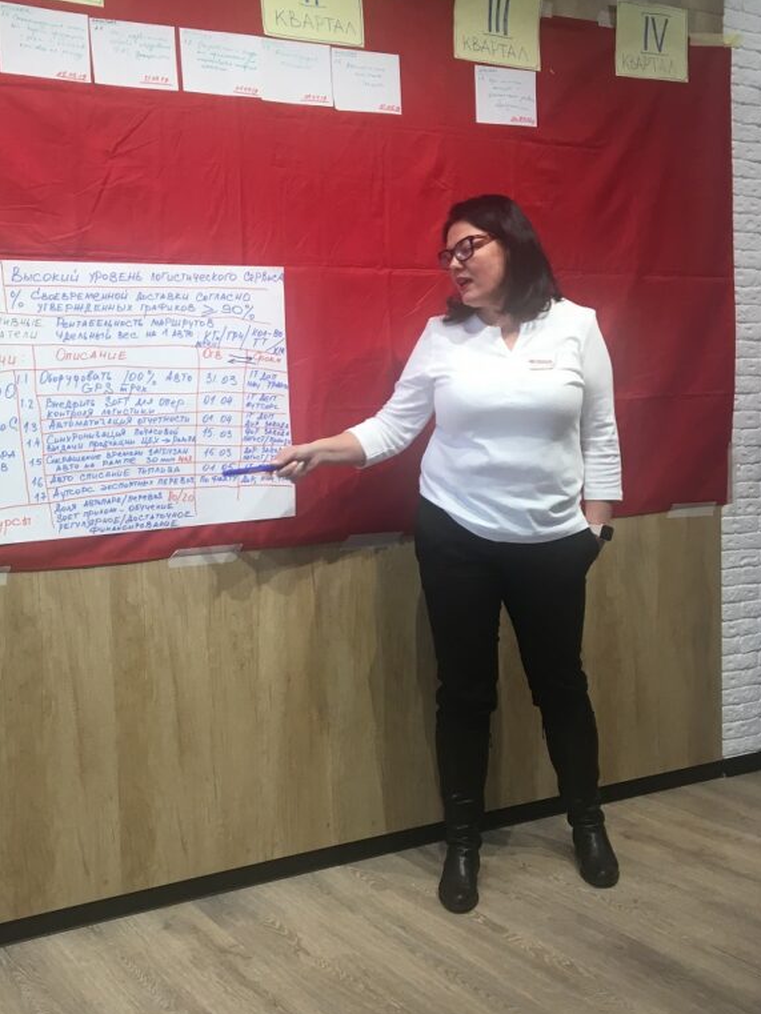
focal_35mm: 39
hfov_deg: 36.6
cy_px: 541
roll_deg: +2.9
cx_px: 276
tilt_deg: -5.0
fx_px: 1143
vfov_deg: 47.8
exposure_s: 1/33
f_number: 2.2
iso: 25
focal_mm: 4.15
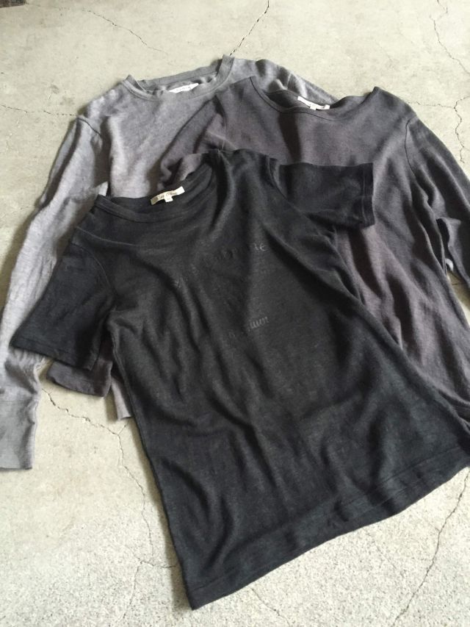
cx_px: 235
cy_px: 314
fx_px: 525
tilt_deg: -65.5
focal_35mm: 29
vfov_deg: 61.7
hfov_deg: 48.2
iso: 250
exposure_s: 1/30
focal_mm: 4.15
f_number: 2.2
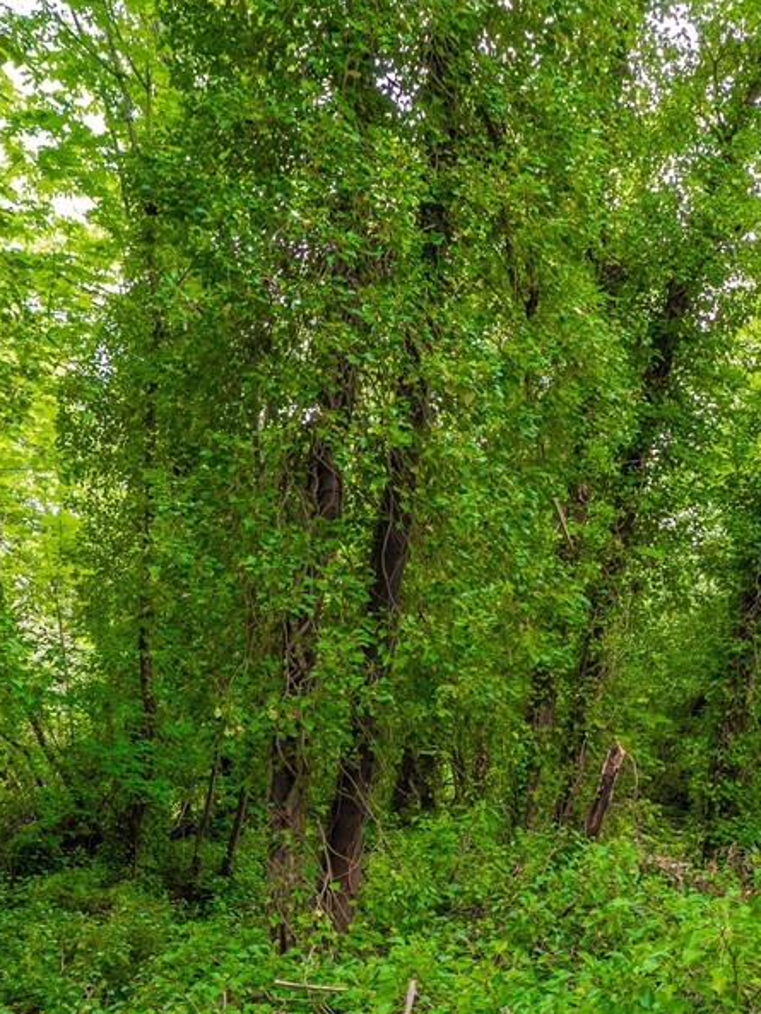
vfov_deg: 52.7
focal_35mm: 33
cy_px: 769
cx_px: 569
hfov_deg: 41.7
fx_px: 967
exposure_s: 1/30
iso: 800
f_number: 8
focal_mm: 12
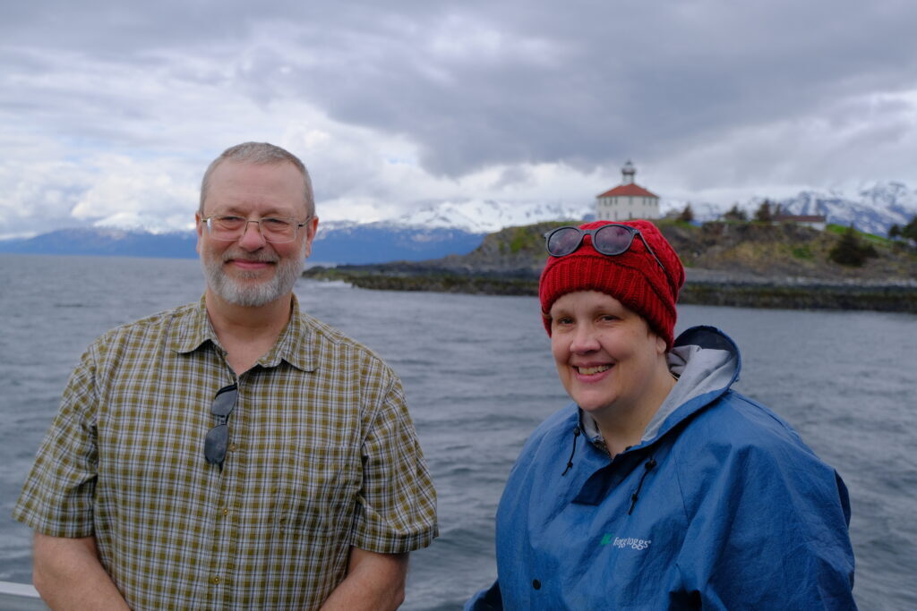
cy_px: 306
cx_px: 458
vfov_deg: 31.9
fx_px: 1070
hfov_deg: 46.4
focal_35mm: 42
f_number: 4.5
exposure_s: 1/1600
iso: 320
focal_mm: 28
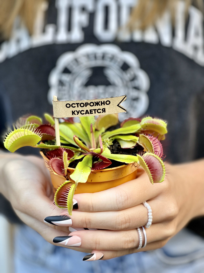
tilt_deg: -25.6
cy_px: 136
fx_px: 503
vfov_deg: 30.3
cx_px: 102
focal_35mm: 64
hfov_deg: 22.9
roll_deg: +1.1
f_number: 2.2
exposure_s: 1/100
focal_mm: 7.5
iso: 125
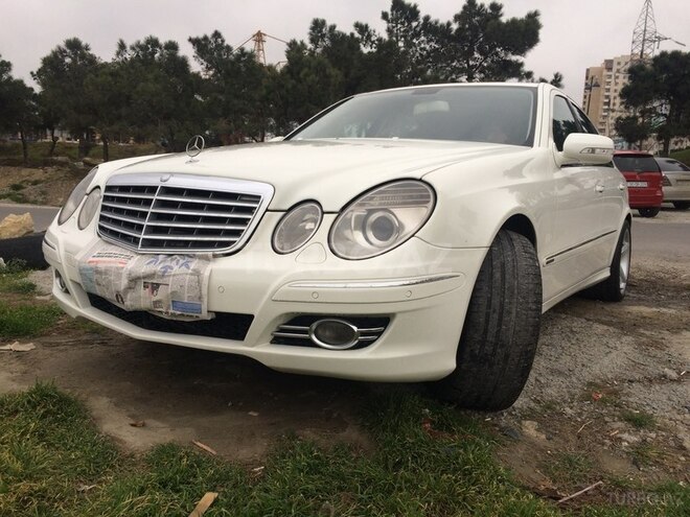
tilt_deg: -8.7
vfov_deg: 48.2
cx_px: 345
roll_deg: -1.1
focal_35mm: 29
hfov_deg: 61.7
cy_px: 258
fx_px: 578
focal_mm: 4.15
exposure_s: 1/100
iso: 40
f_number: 2.2
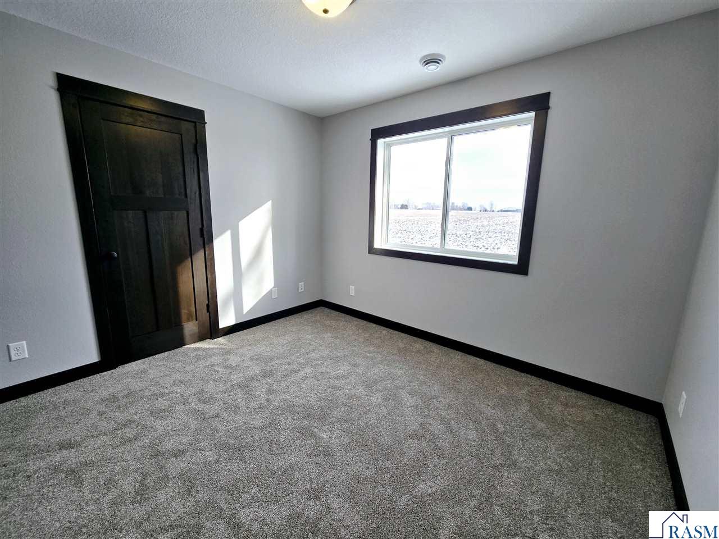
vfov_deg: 89.9
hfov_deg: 106.2
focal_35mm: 13
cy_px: 270
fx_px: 270
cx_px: 360
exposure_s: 1/185
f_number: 2.2
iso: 50
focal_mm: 2.2
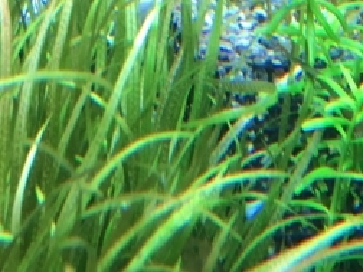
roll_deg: -4.0
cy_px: 17
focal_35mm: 118
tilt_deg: -32.8
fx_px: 1237
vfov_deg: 12.4
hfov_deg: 16.1
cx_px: 425
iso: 40
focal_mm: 4.15
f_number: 2.2
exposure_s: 1/30
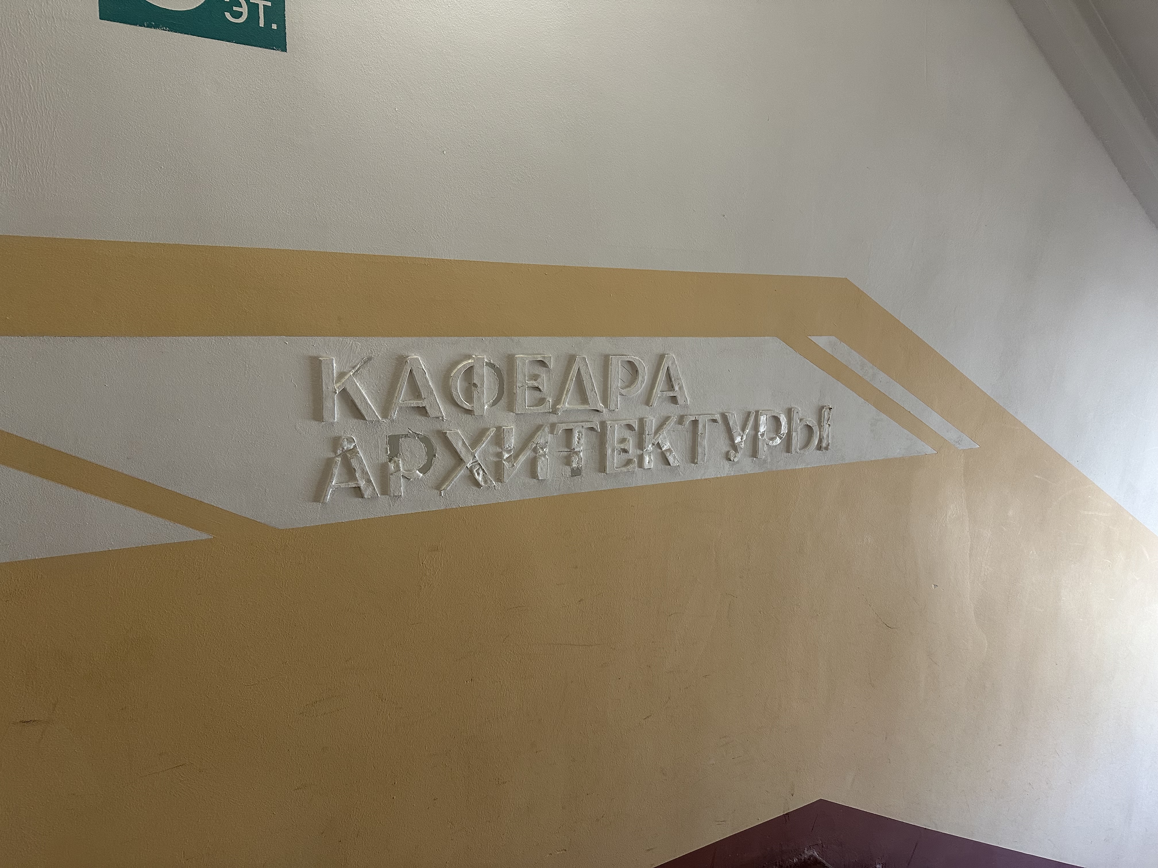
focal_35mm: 24
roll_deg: -0.6
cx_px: 579
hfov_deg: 71.6
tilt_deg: -7.9
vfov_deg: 56.8
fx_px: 803
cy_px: 434
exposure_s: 1/114
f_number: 1.78
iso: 250
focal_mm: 6.86
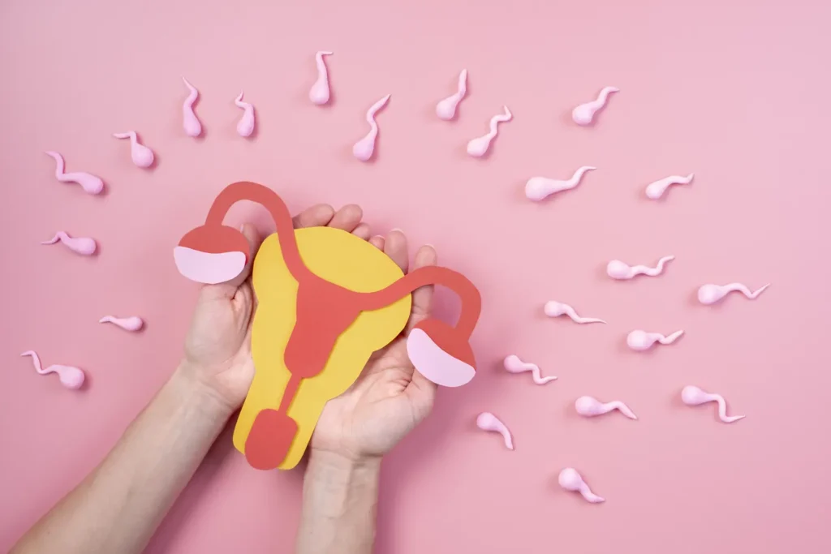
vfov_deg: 27.0
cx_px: 416
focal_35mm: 50
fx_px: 1154
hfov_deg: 39.6
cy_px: 277
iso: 250
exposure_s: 1/100
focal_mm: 50
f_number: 5.6
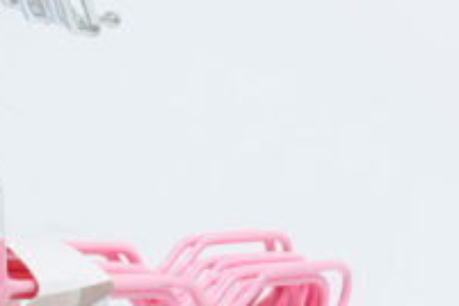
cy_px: 328
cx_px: -73
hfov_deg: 12.8
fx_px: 2002
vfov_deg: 8.7
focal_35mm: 157
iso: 3200
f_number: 11
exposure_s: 1/125
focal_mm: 30
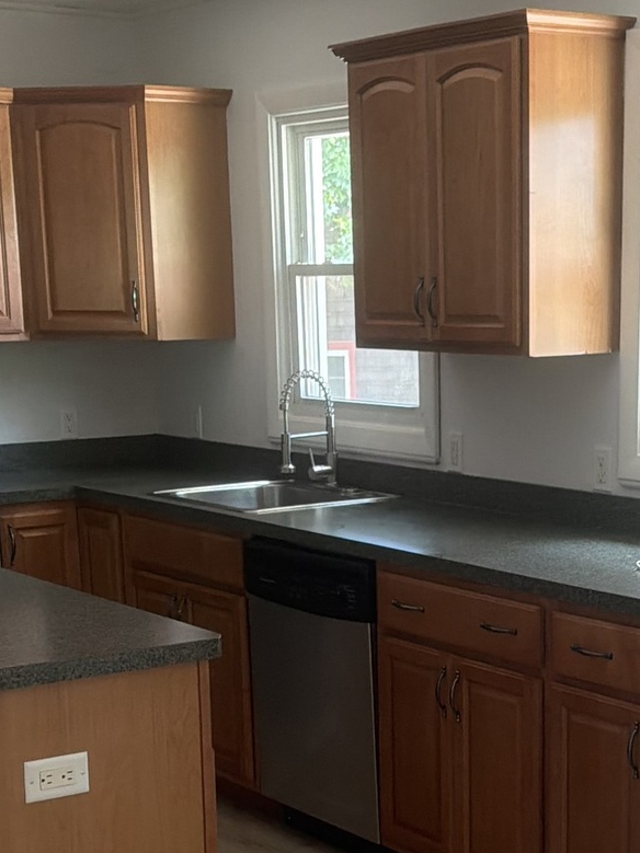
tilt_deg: -12.5
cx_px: 450
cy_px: 649
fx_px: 1751
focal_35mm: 71
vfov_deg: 27.0
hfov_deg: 20.6
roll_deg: +0.5
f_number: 1.78
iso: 250
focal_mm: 6.76
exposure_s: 1/60
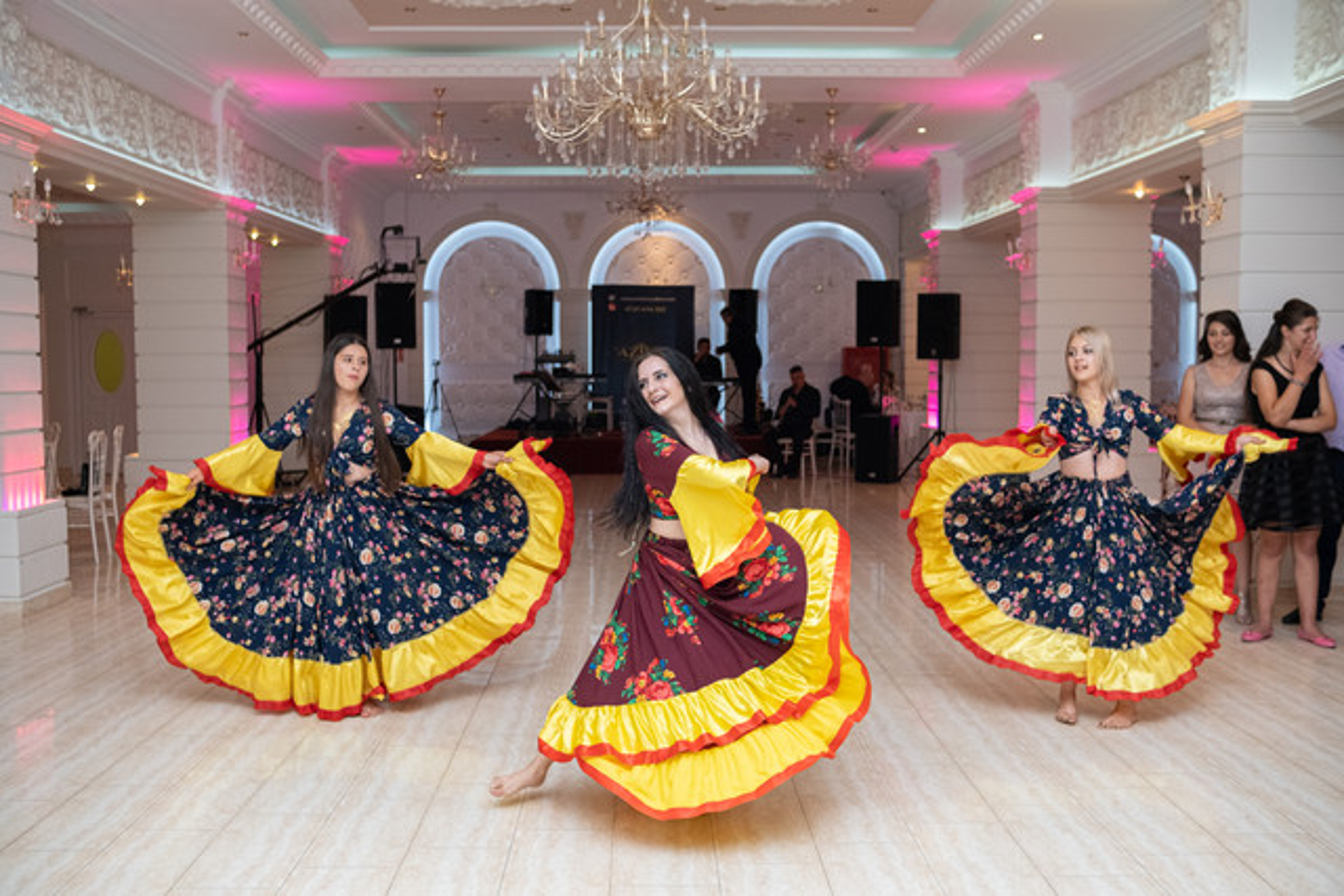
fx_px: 1307
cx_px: 672
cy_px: 448
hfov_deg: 54.4
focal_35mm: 35
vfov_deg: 37.9
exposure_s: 1/125
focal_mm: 23
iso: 1000
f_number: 2.5
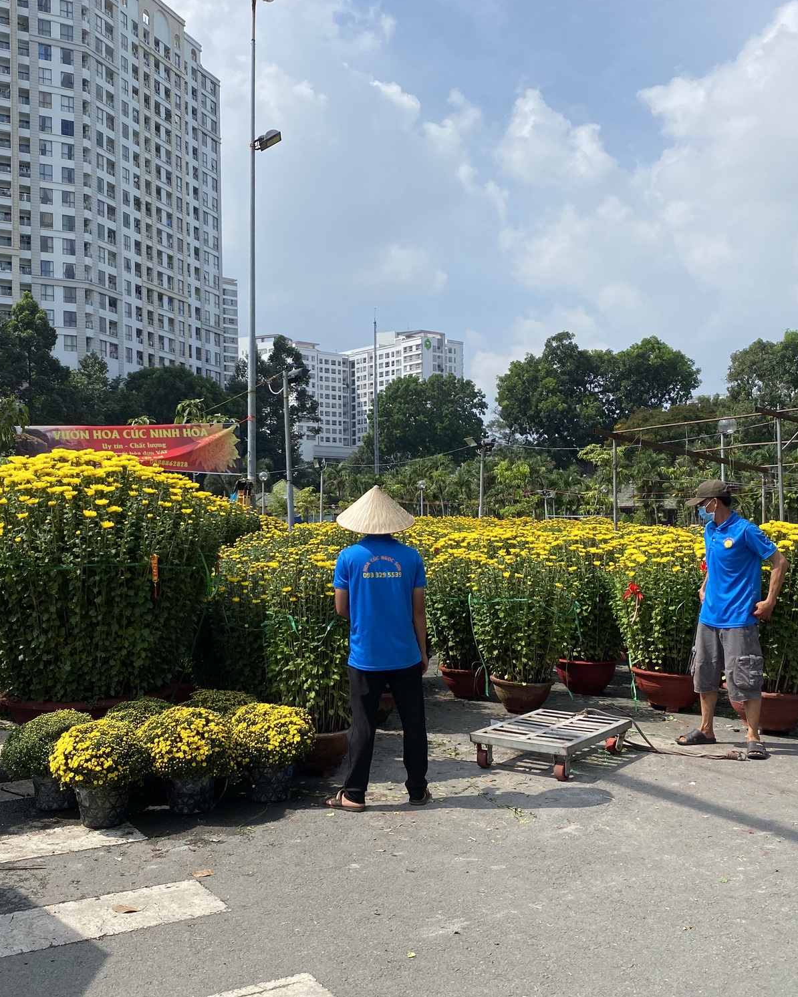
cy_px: 497
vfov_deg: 52.9
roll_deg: +0.7
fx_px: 1004
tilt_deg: +1.5
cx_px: 315
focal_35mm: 34
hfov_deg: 43.1
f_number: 1.8
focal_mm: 4.25
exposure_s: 1/3401
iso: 32
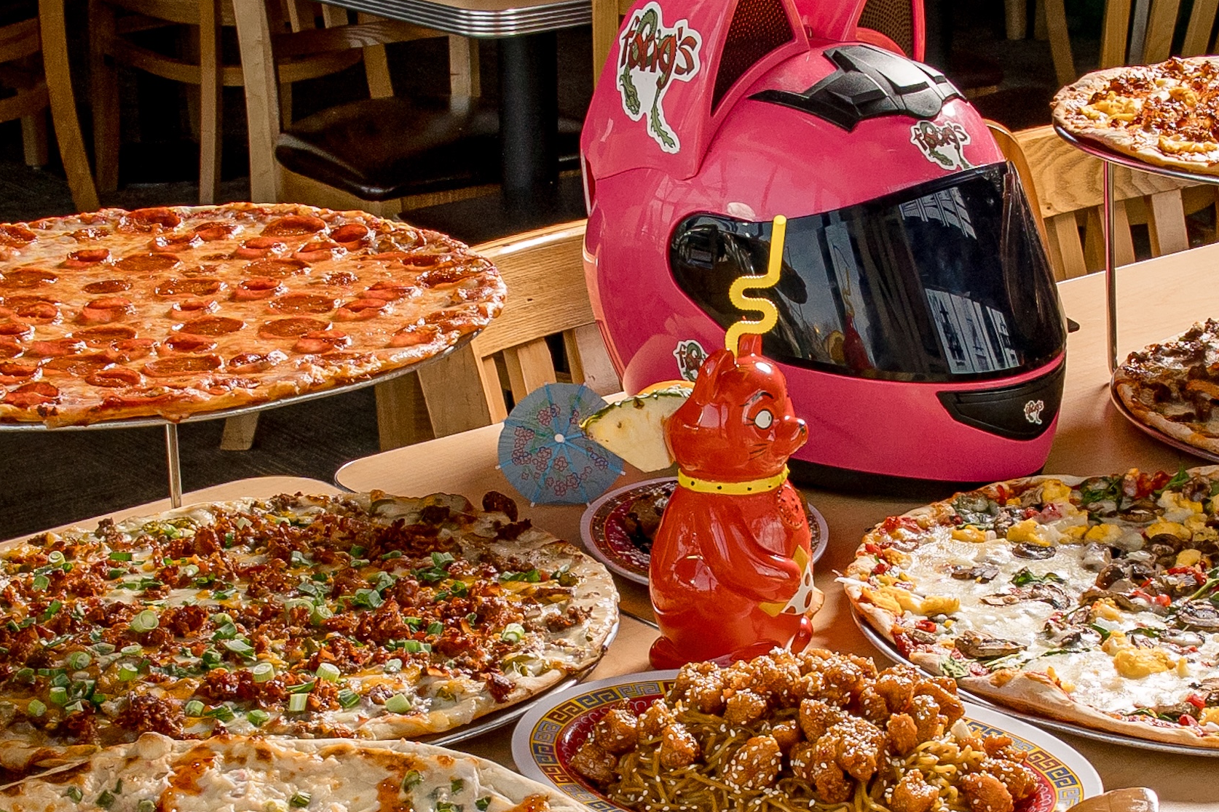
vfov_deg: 15.7
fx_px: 2912
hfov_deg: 23.6
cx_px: 754
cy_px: 707
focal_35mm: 86
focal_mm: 24
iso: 400
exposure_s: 1/200
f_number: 10
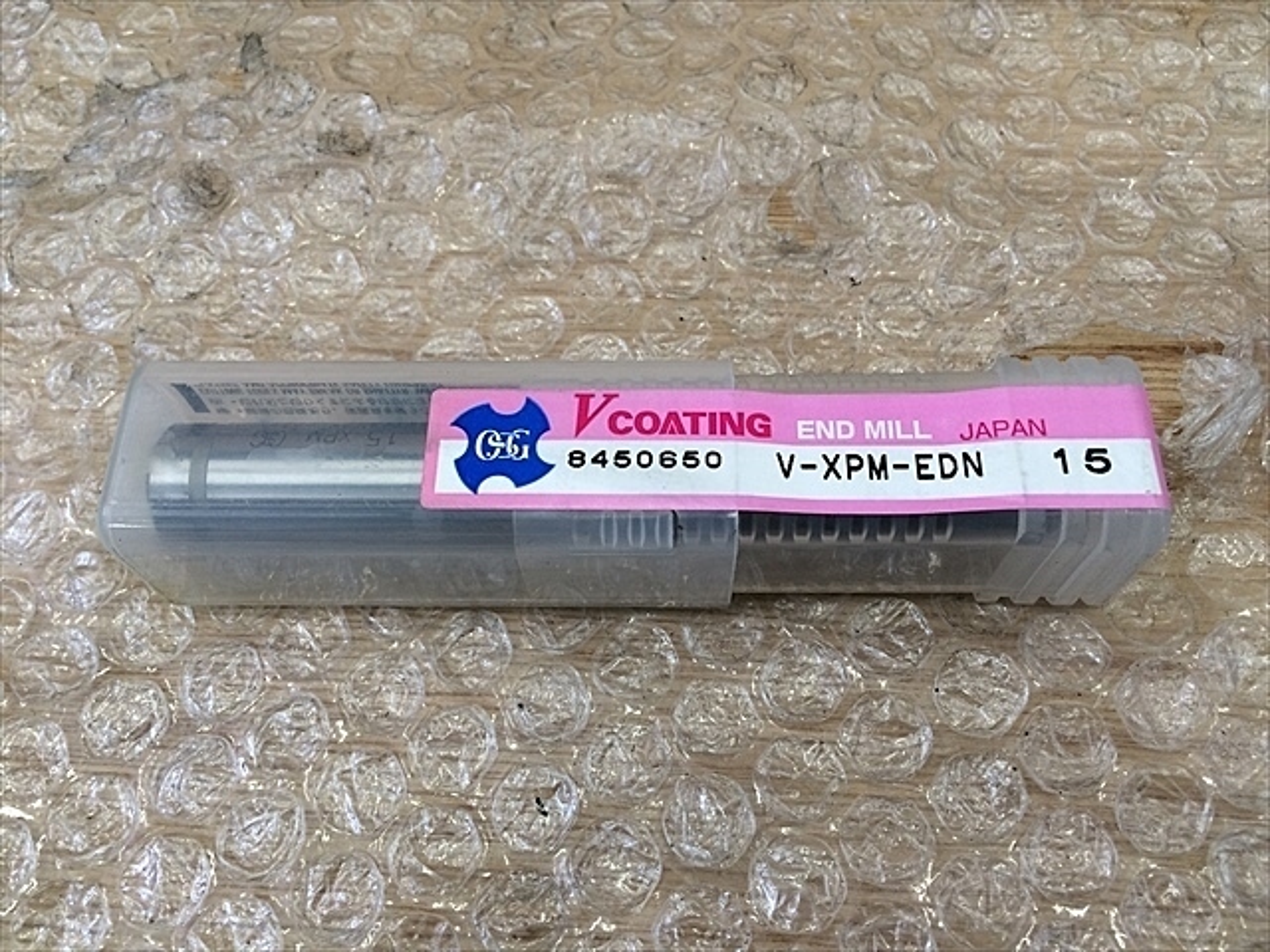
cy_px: 476
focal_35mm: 29
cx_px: 635
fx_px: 1064
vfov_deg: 48.2
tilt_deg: -65.4
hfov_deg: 61.7
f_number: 2.2
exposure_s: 1/30
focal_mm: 4.15
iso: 40
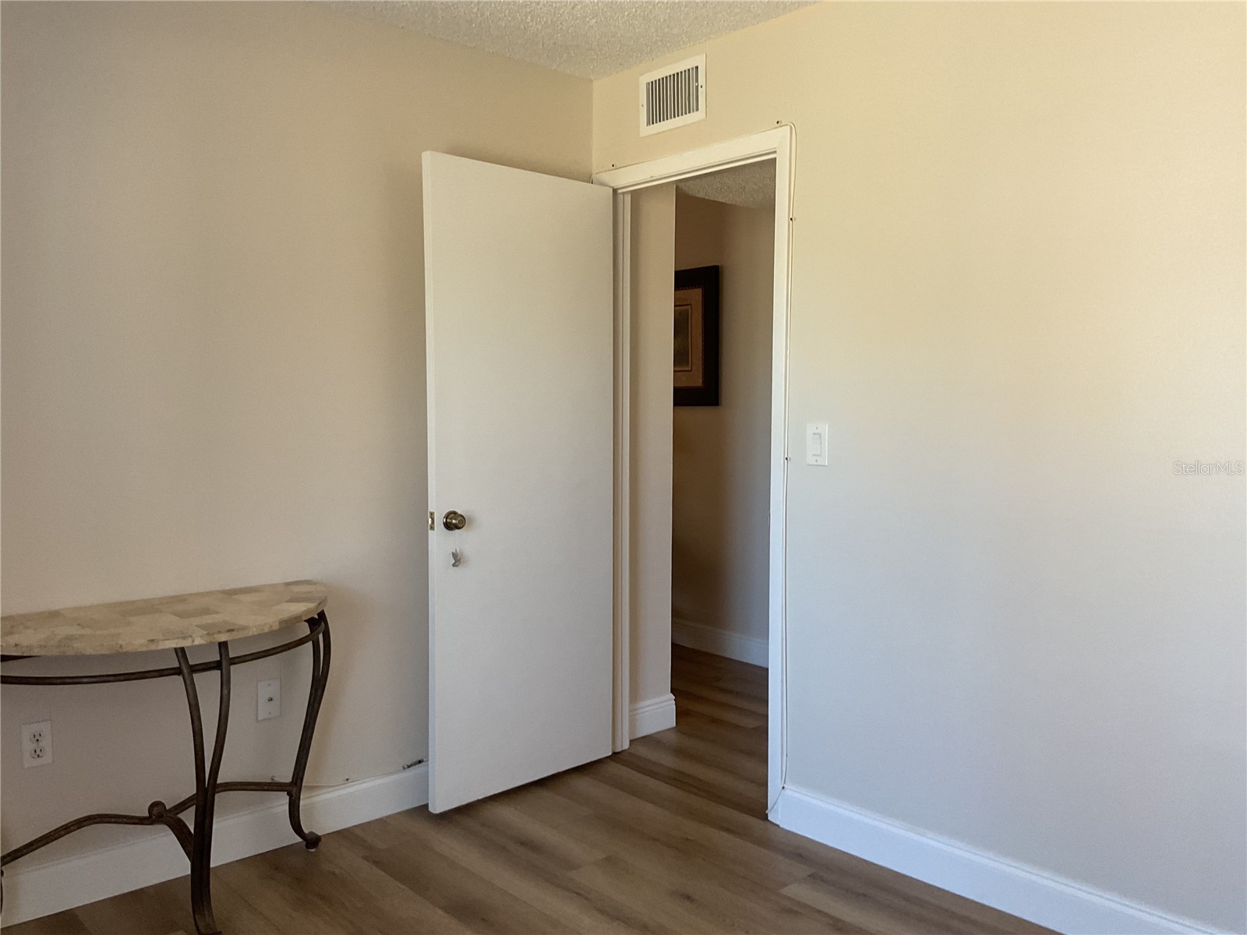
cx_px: 624
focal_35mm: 29
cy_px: 468
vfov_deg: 48.2
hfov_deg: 61.7
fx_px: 1045
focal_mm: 3
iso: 100
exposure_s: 1/60
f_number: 1.8
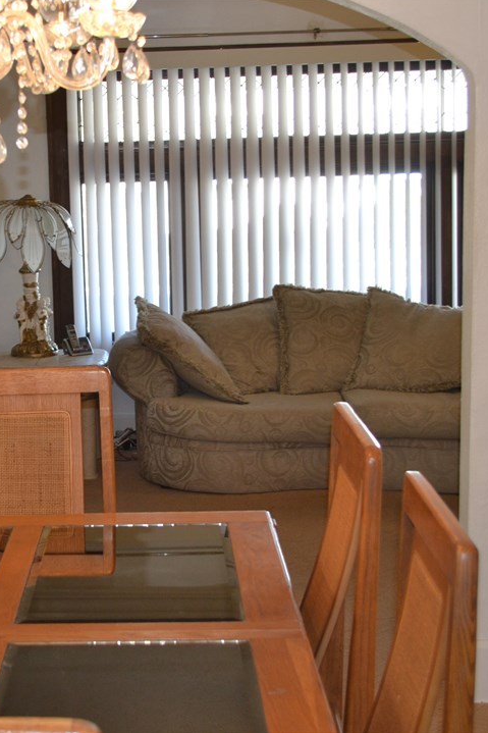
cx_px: 85
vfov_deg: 29.7
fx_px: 1383
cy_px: 366
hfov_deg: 19.8
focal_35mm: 68
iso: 720
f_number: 4.5
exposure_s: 1/60
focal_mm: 30
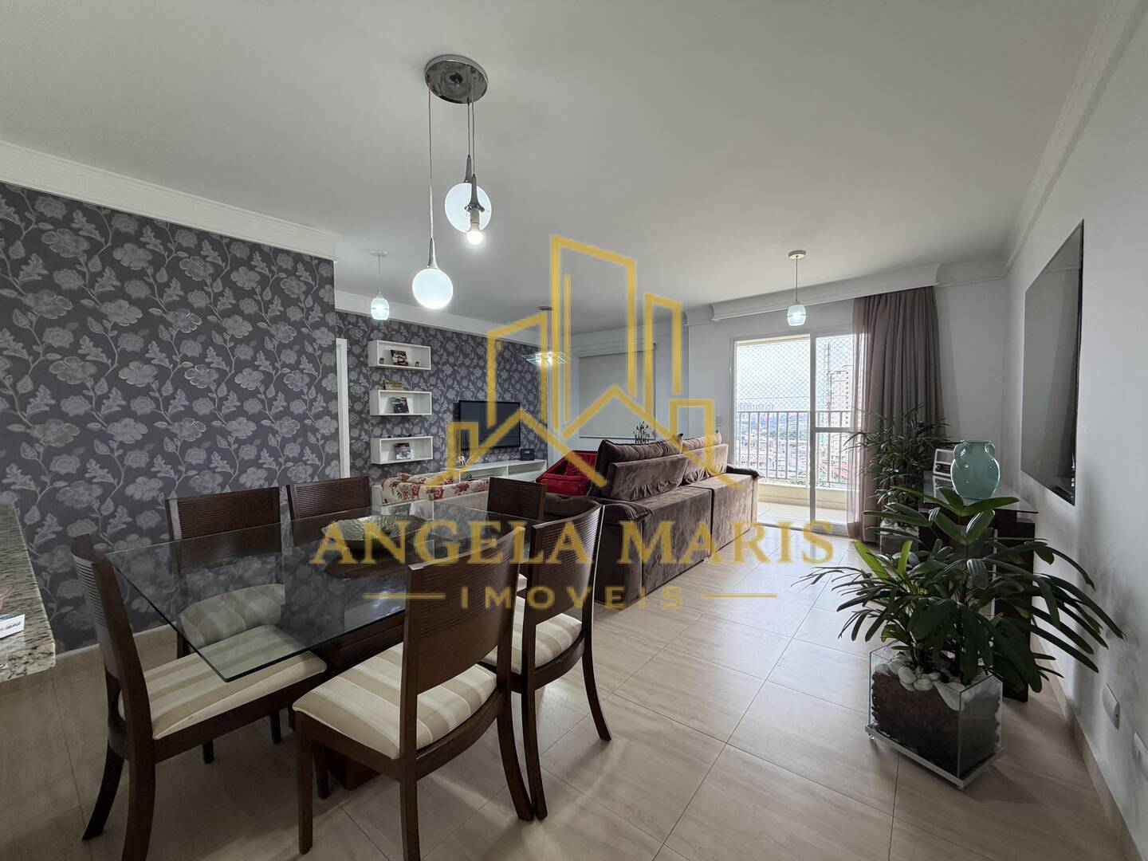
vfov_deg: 85.7
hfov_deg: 102.1
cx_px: 574
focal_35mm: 14
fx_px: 464
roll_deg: +0.2
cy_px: 430
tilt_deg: -2.2
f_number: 2.2
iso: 200
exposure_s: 1/120
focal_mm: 2.22
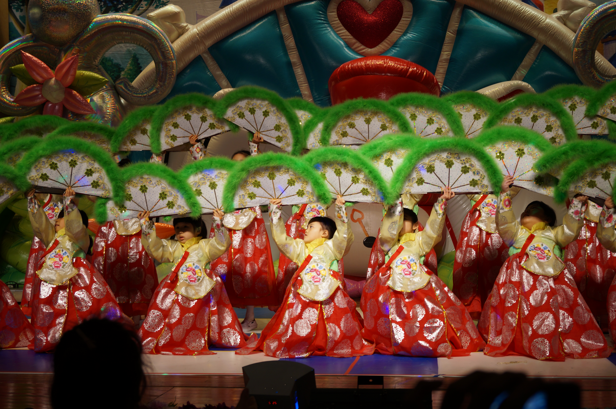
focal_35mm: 52
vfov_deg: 25.7
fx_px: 897
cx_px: 308
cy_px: 204
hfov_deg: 37.9
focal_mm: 35
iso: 100
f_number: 5
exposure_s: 1/60
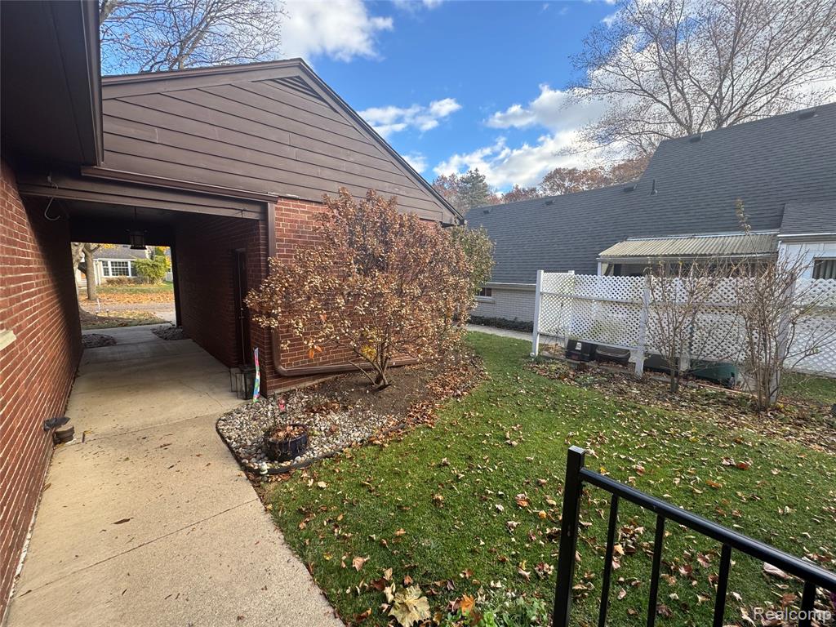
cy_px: 314
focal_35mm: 14
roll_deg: -0.7
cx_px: 418
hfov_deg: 102.1
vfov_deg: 85.7
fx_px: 338
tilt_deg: -8.2
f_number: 2.2
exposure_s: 1/112
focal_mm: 2.22
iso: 40
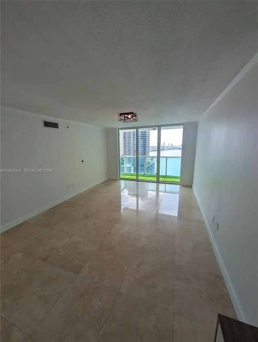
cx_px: 129
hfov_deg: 94.6
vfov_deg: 110.5
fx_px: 119
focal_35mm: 12
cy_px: 171
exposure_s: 1/1125
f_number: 1.7
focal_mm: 2.02
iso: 52
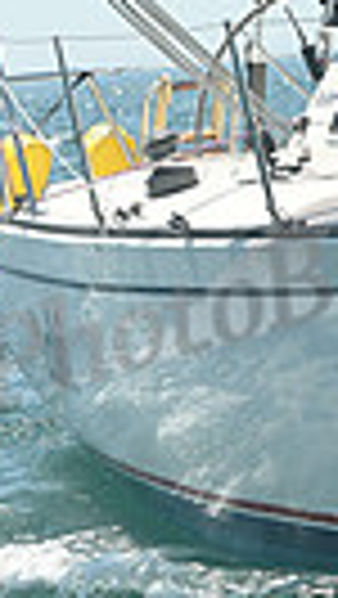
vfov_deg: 5.0
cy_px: -7
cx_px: 852
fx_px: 6902
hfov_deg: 2.8
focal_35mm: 434
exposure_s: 1/1000
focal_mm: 95
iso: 320
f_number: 6.3
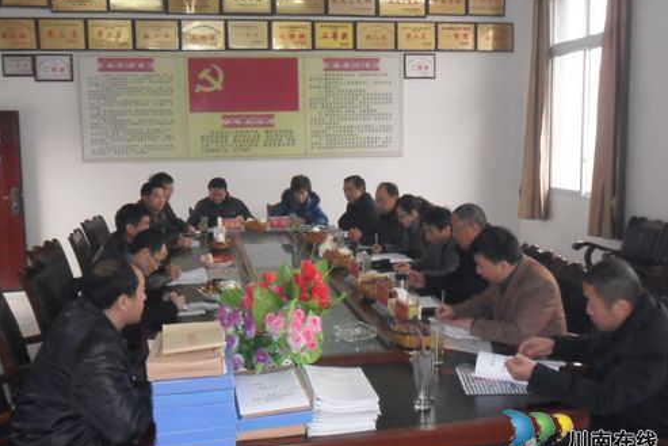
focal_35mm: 39
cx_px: 336
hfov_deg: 49.5
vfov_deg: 34.2
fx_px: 724
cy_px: 216
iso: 320
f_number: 4
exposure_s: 1/45
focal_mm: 6.6
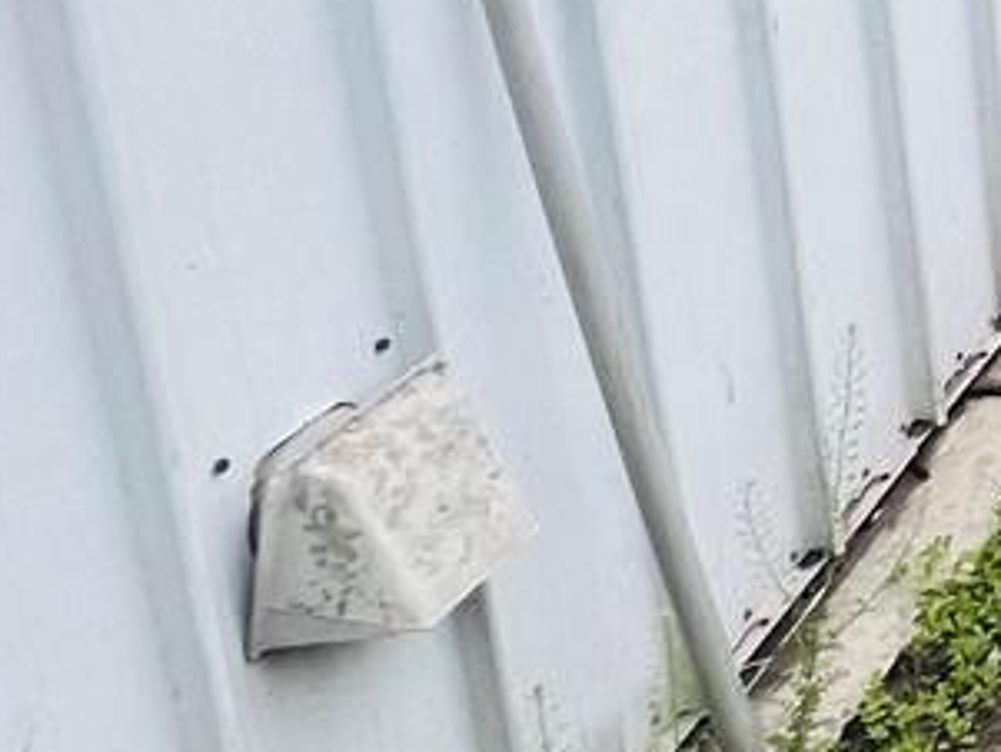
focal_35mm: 69
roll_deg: -0.7
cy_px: -423
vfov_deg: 18.5
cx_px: 2135
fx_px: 1996
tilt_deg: -11.9
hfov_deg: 17.3
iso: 32
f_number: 1.8
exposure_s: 1/325
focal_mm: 1.57
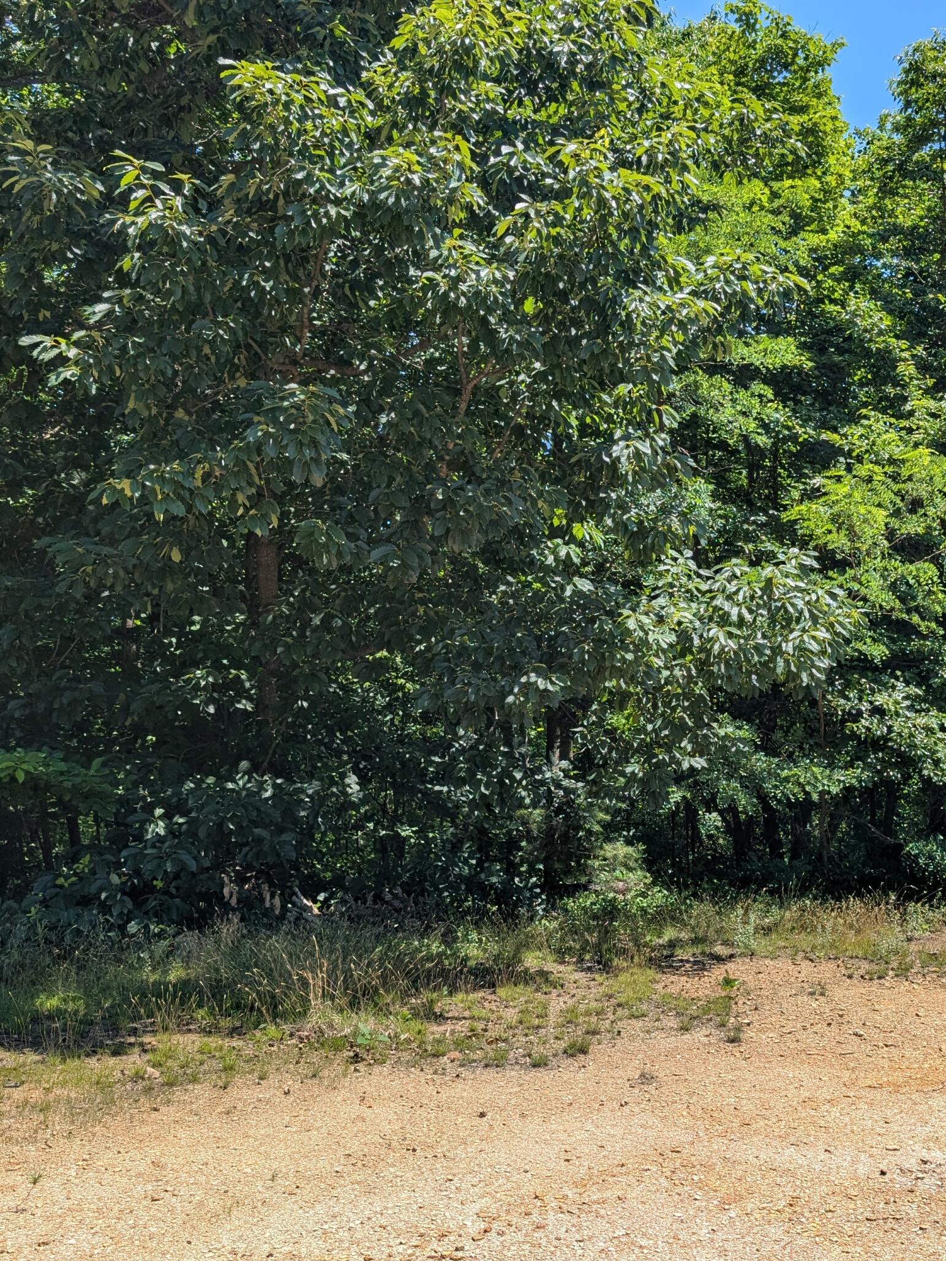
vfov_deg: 52.5
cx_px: 615
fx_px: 1275
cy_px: 690
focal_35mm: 35
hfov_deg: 40.3
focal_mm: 6.9
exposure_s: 1/725
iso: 21
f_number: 1.68
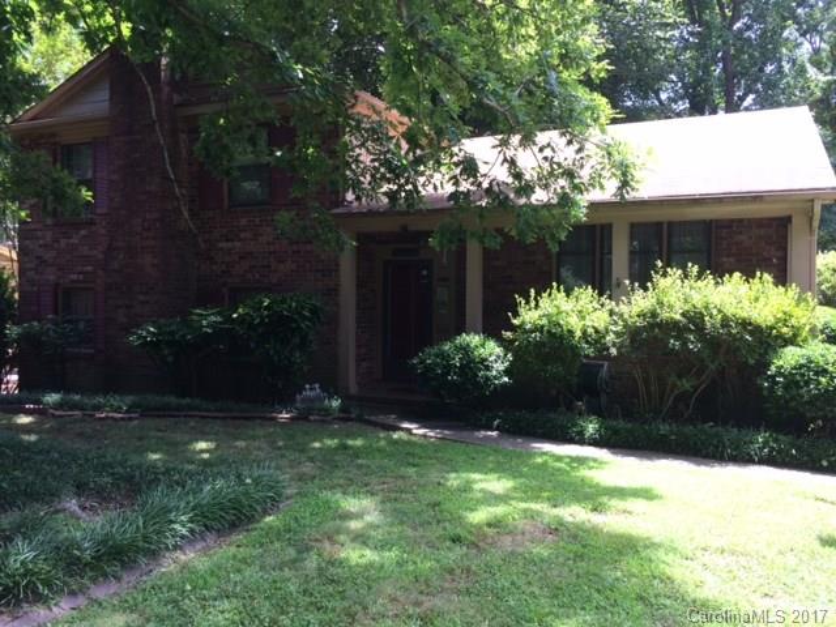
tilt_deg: -3.7
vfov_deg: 48.2
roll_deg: -2.7
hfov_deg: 61.7
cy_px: 314
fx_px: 700
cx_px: 418
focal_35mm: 29
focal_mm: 4.15
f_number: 2.2
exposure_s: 1/193
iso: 32
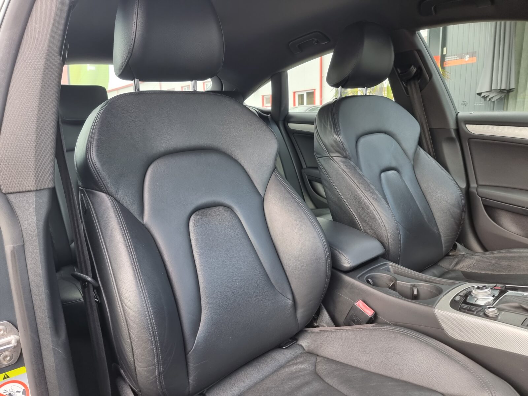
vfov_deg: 56.8
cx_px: 264
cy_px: 198
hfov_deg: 71.6
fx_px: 366
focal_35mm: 24
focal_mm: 6.7
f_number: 1.8
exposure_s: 1/120
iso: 64
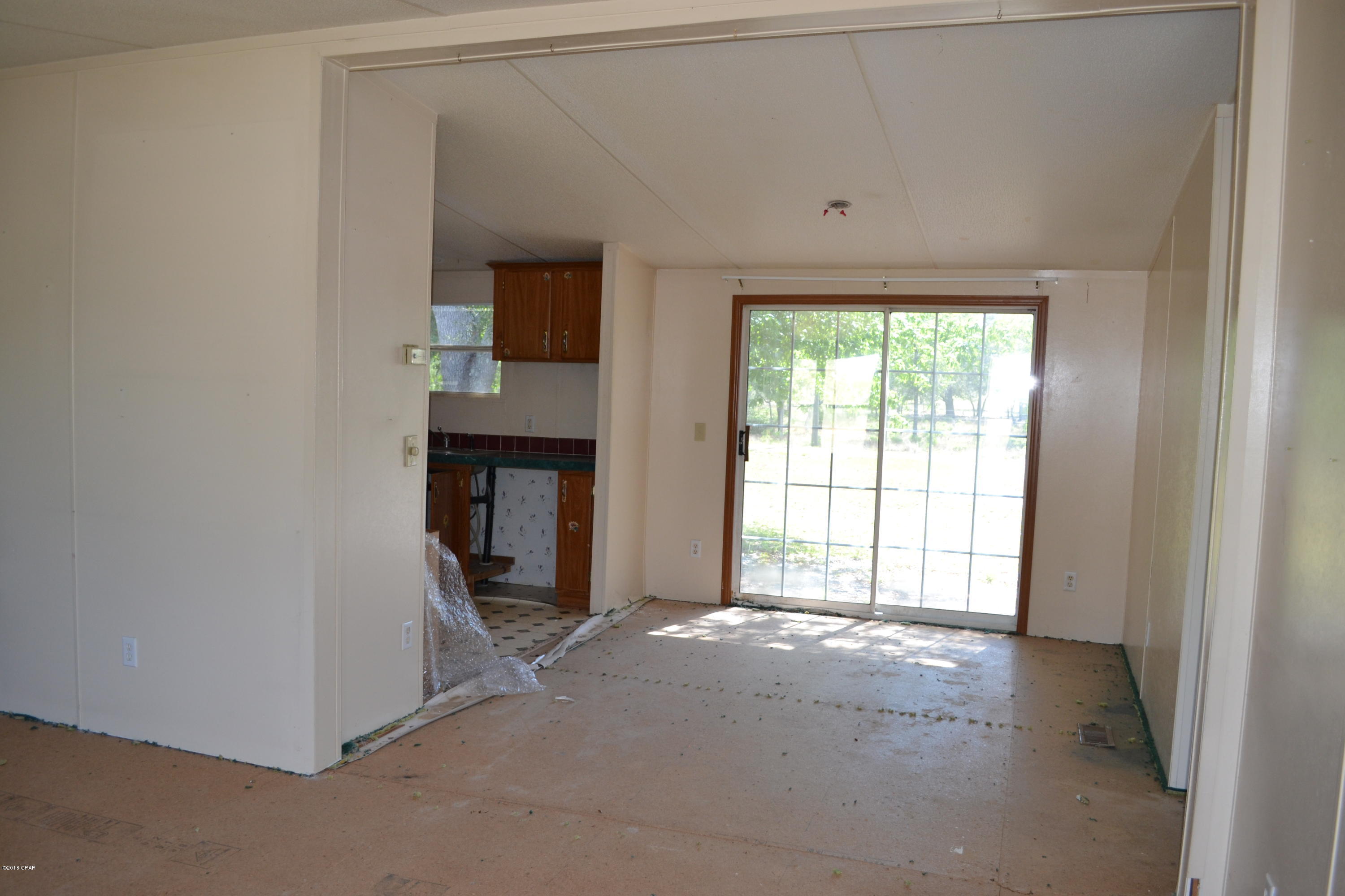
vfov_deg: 47.9
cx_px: 672
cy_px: 448
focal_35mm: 27
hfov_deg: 67.4
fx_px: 1009
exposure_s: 1/100
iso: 400
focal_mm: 18
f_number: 4
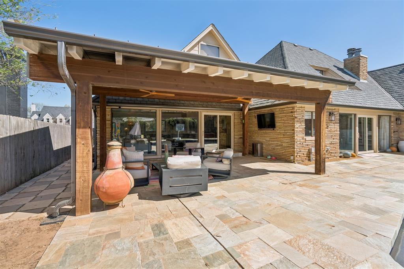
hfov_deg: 96.8
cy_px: 134
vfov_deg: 73.7
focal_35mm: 16
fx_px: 179
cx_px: 202
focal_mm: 16
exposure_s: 1/800
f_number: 7.1
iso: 200
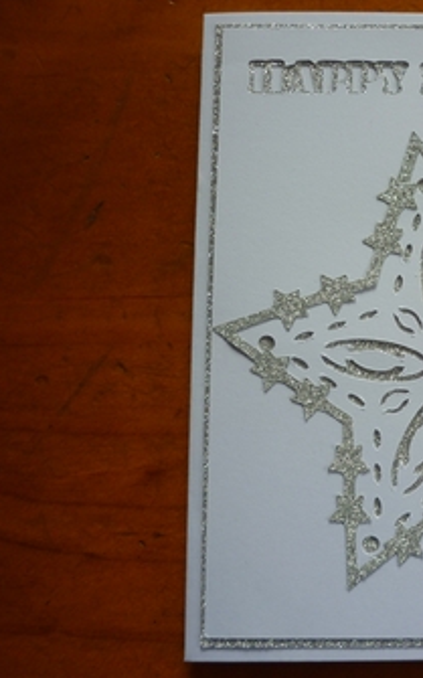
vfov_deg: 42.7
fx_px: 868
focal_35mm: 47
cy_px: 339
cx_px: 433
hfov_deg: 25.8
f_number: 2.8
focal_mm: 5.5
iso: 80
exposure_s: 1/30
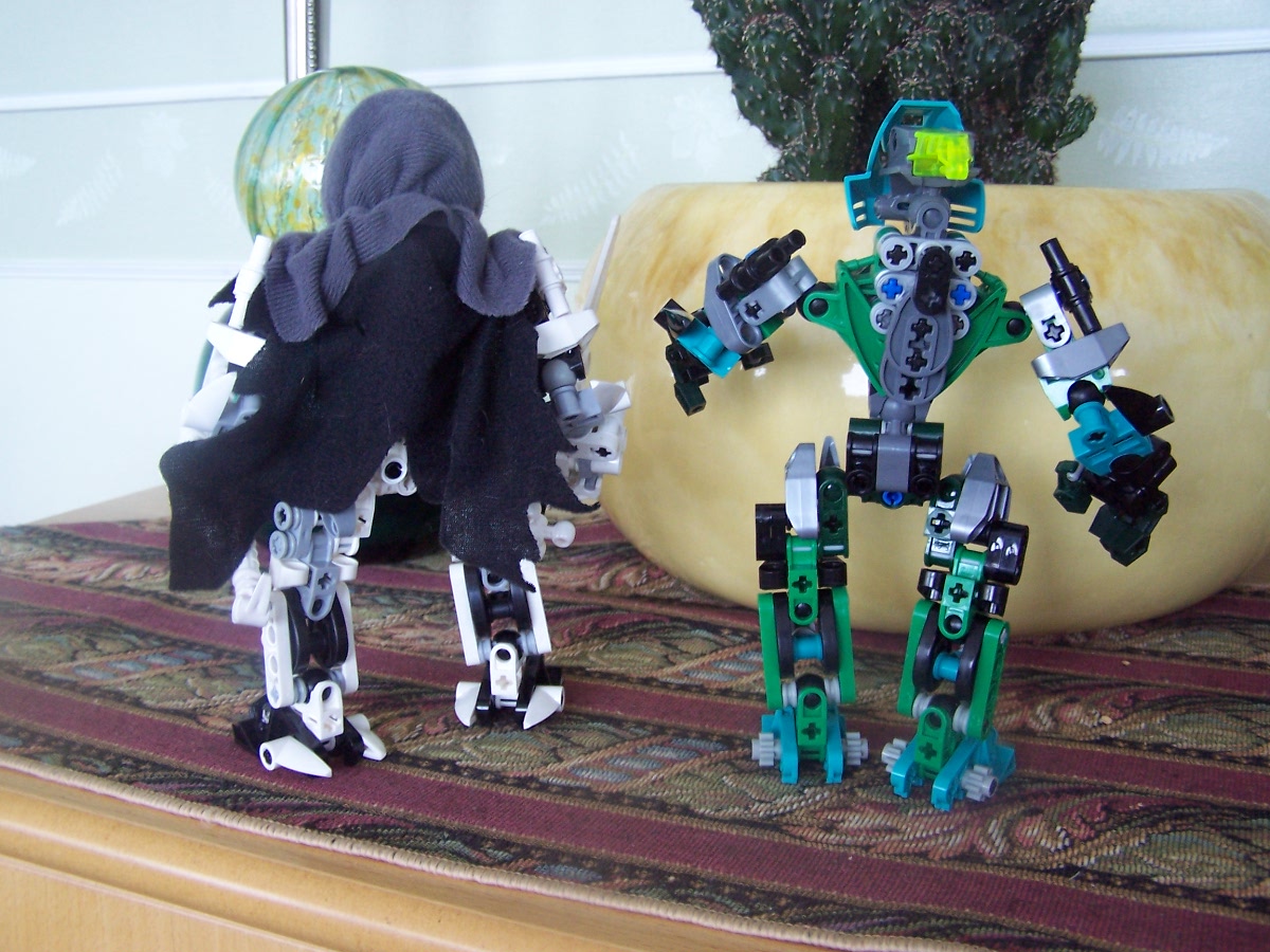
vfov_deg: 37.7
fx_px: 1394
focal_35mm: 38
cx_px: 635
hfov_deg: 49.0
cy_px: 476
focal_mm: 6.3
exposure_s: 1/8
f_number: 2.8
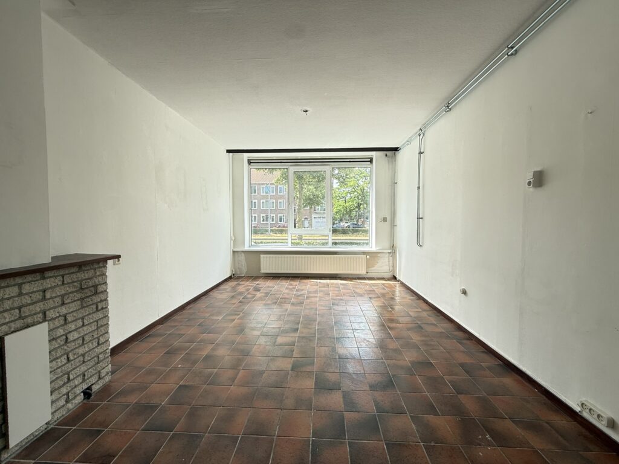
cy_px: 232
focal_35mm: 14
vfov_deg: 85.7
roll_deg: -0.3
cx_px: 310
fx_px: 250
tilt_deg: -2.6
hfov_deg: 102.1
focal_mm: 2.22
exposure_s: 1/168
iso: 64
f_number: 2.2
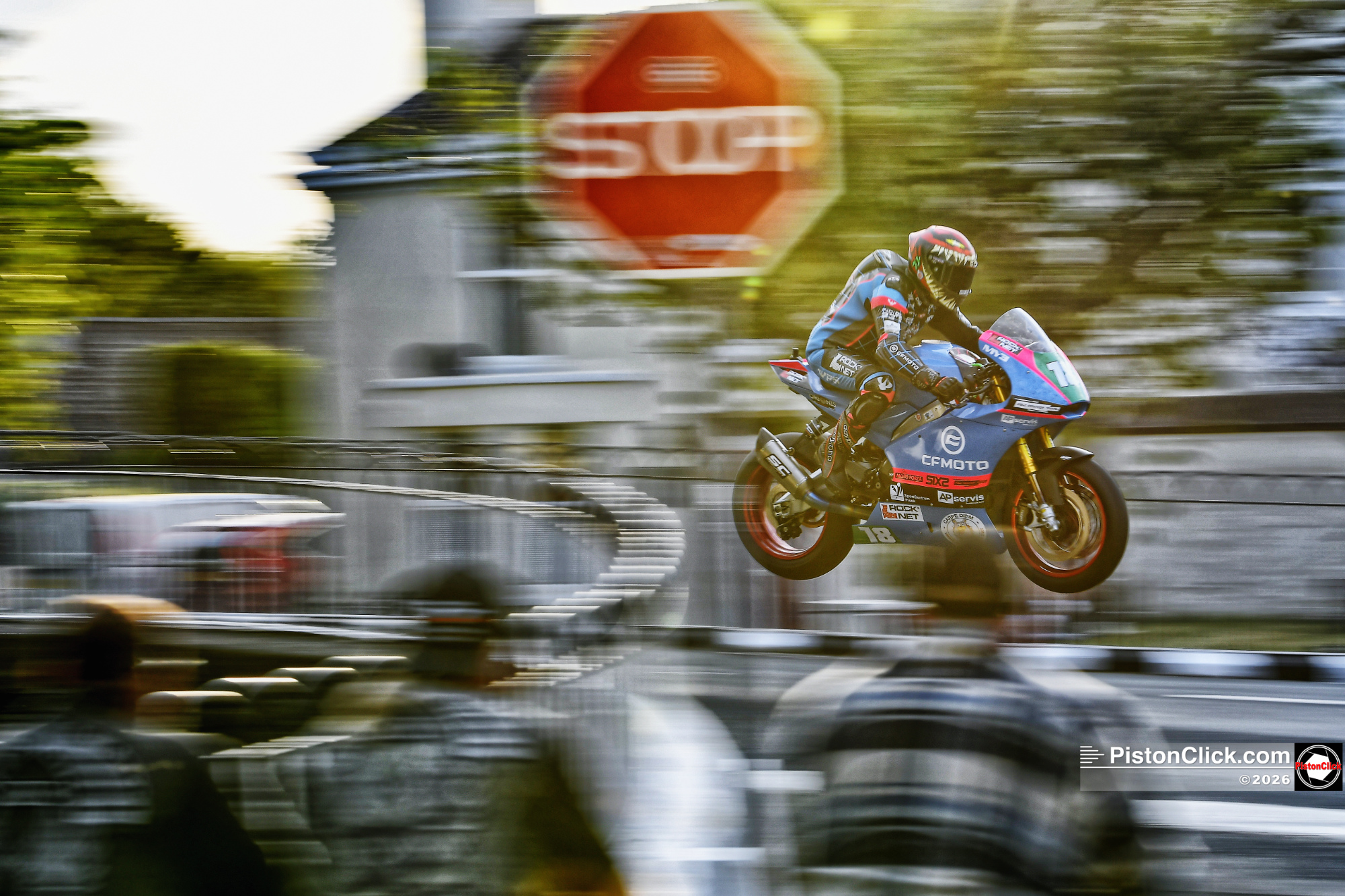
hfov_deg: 19.5
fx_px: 3922
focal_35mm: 105
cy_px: 448
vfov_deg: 13.0
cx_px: 672
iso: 110
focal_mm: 70
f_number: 8
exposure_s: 1/80
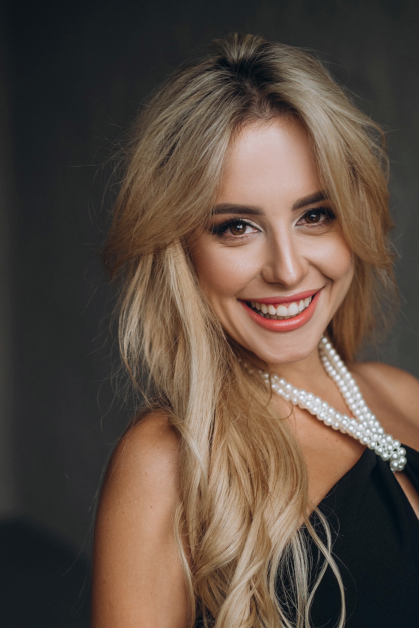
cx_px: 194
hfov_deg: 20.6
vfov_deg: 30.4
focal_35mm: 66
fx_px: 1152
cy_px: 396
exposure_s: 1/160
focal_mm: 50
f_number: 2.8
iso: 320
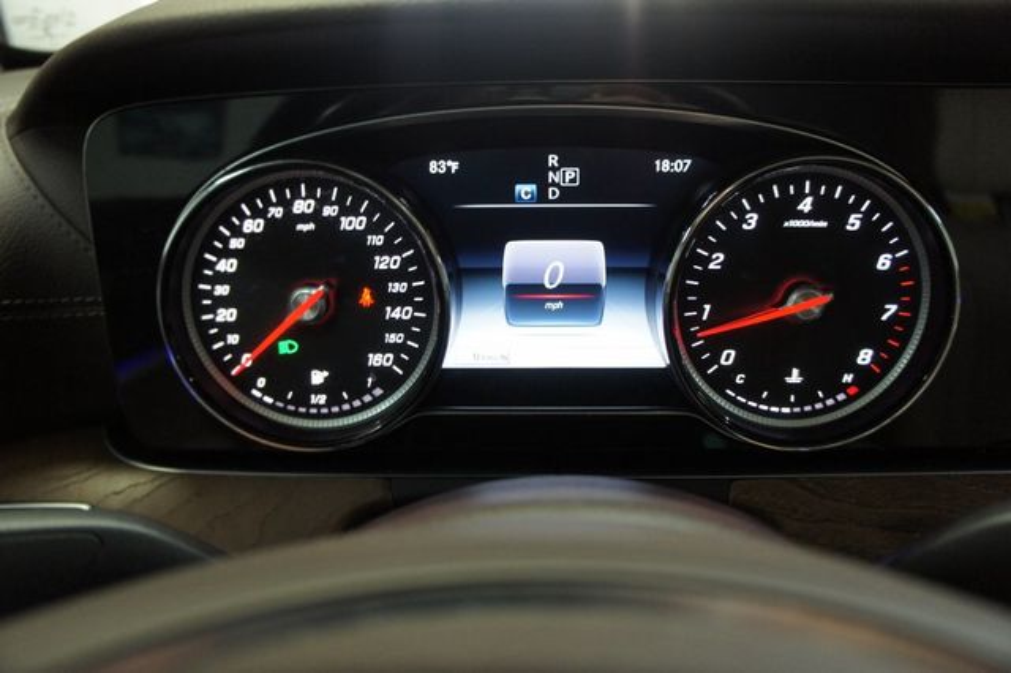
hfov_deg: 67.4
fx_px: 758
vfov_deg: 47.9
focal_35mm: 27
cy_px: 336
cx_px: 506
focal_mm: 18
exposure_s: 1/30
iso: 800
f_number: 3.5
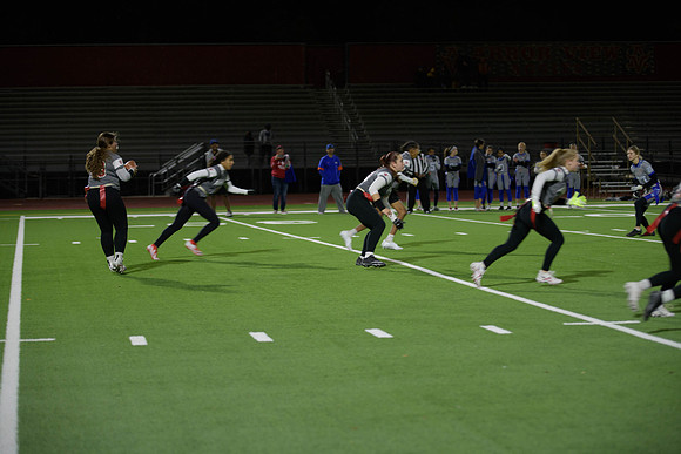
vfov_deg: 14.0
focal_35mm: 98
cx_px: 340
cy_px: 227
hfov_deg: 20.8
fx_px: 1854
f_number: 2.8
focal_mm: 98
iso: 640
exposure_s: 1/200
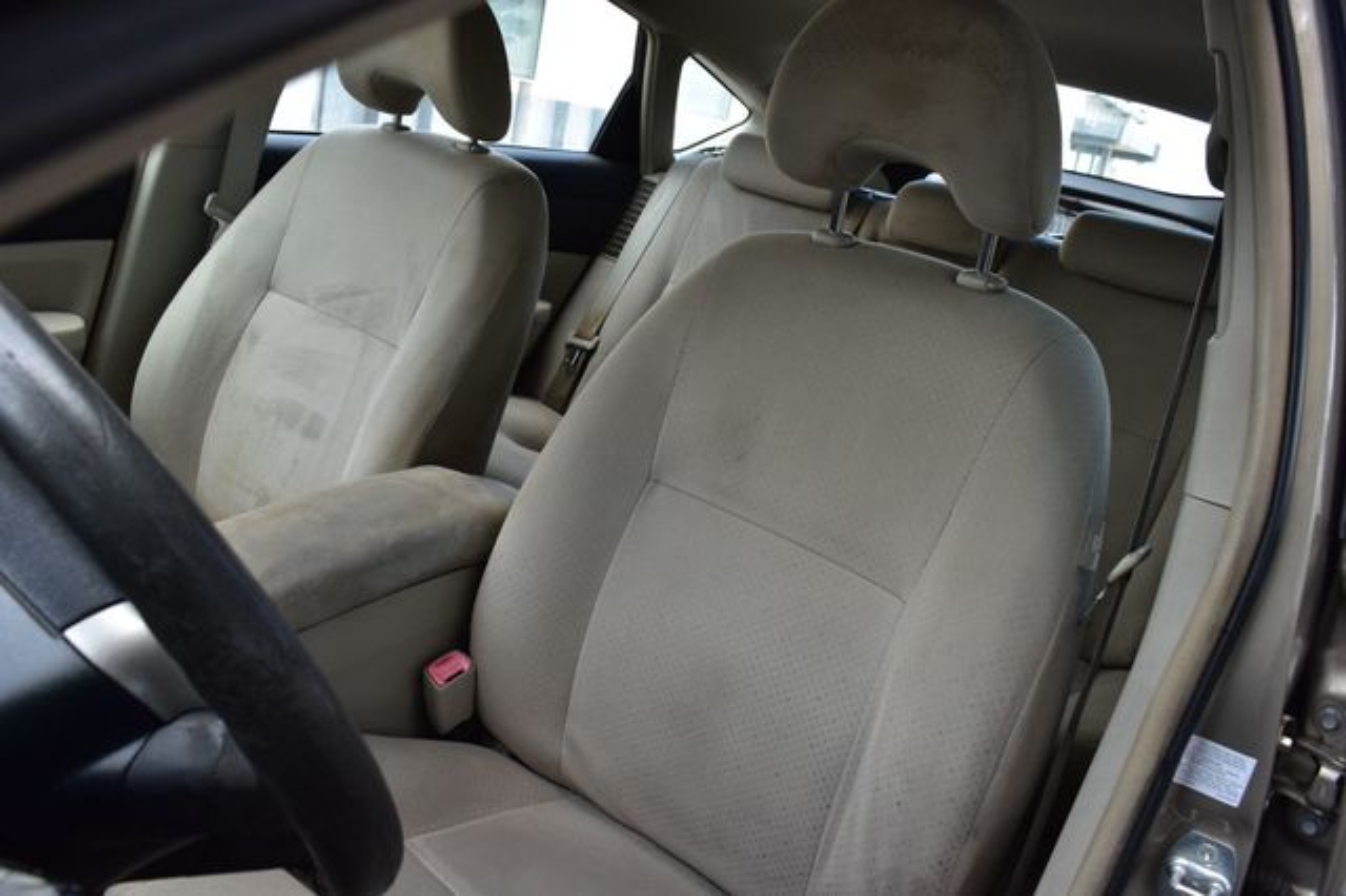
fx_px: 1121
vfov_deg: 43.6
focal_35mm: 30
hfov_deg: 62.0
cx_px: 673
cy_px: 448
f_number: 8
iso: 400
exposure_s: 1/80
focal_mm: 20
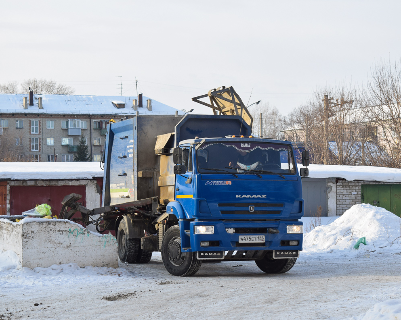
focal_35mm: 94
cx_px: 206
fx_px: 1110
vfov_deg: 16.4
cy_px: 160
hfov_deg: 20.5
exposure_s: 1/250
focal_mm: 55
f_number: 8
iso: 200
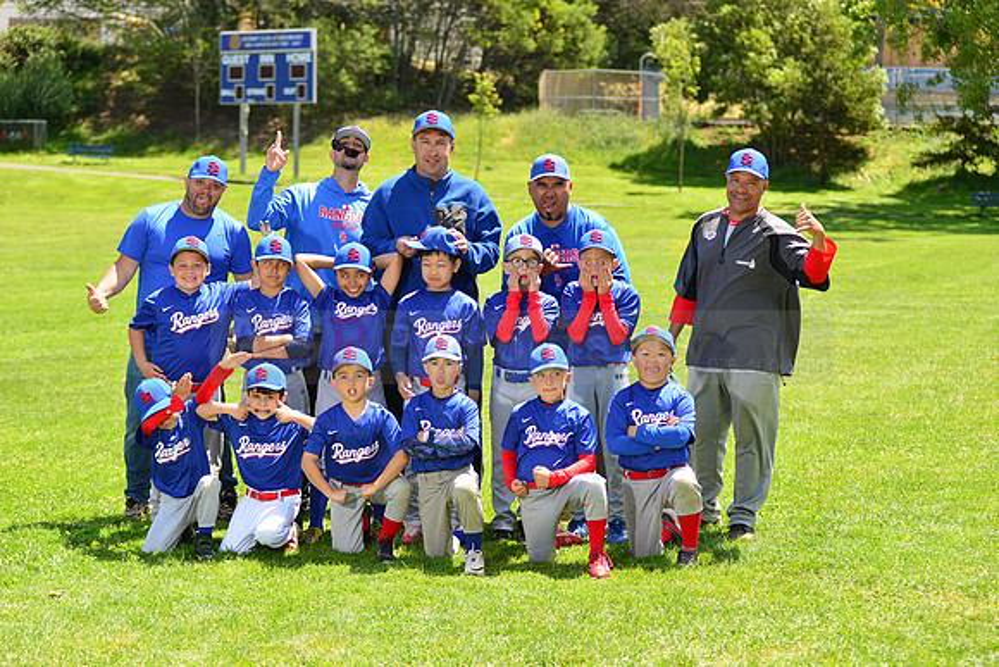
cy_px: 334
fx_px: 2220
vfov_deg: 17.1
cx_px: 500
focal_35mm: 80
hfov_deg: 25.4
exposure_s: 1/250
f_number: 5
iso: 100
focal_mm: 80
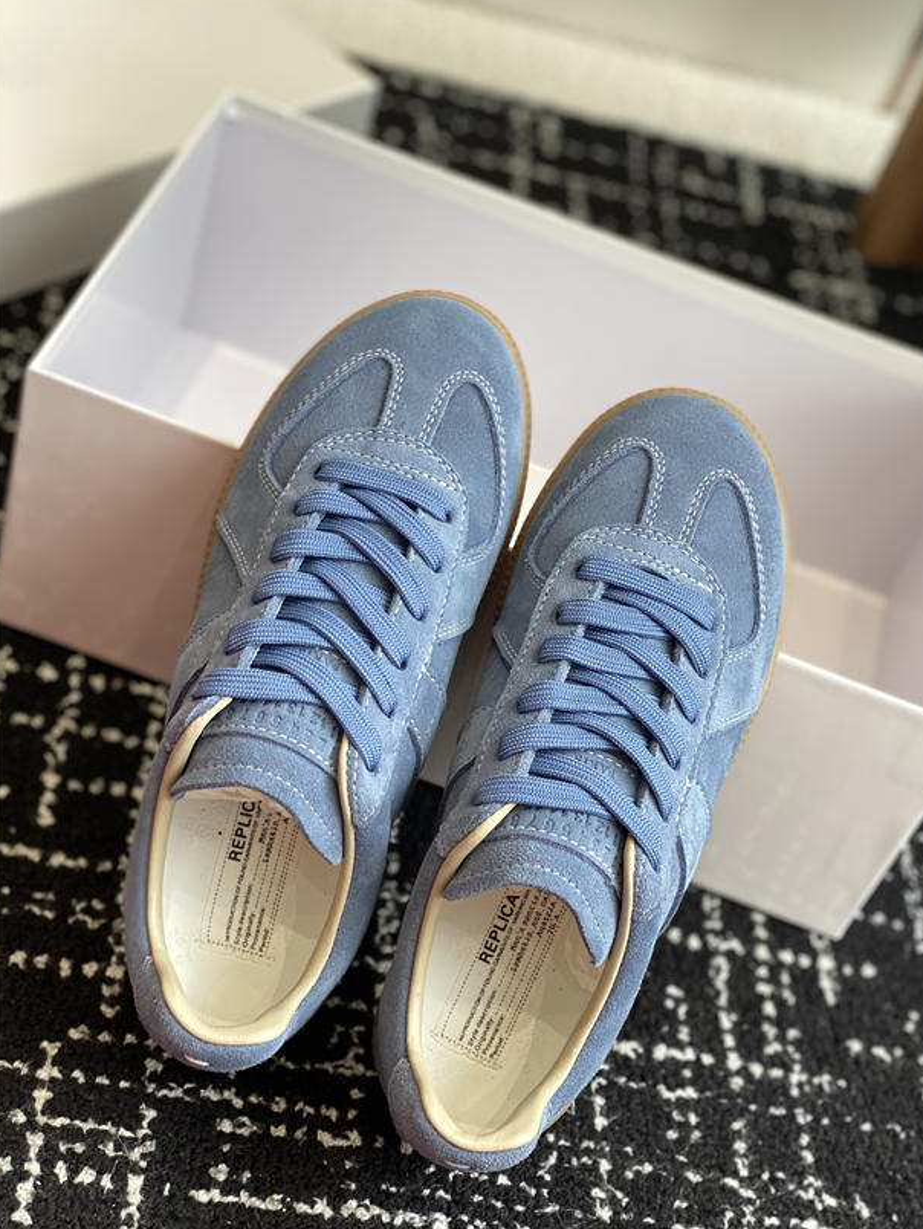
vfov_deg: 34.3
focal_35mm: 56
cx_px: 489
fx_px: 1989
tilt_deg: -41.7
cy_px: 621
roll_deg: -22.3
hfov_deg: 26.1
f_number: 2
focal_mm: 6
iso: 40
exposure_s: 1/122
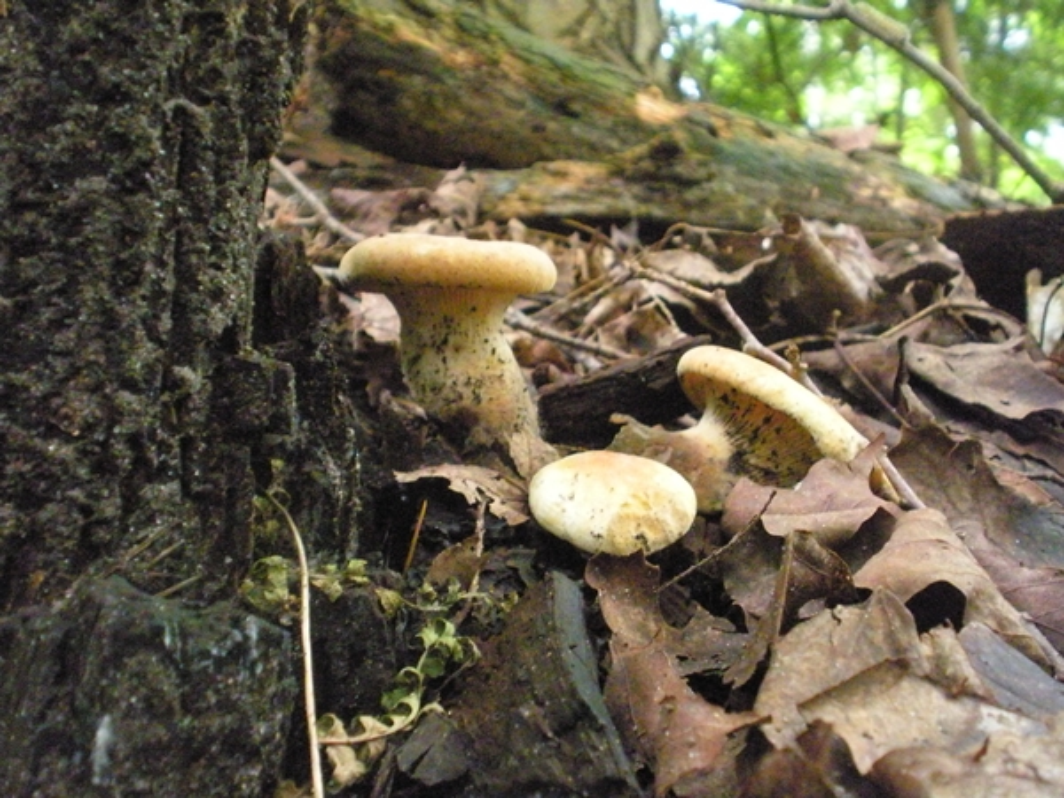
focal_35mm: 44
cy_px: 399
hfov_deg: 42.9
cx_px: 532
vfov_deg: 32.9
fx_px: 1352
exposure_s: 1/48.5
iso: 1600
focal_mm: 7.7
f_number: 4
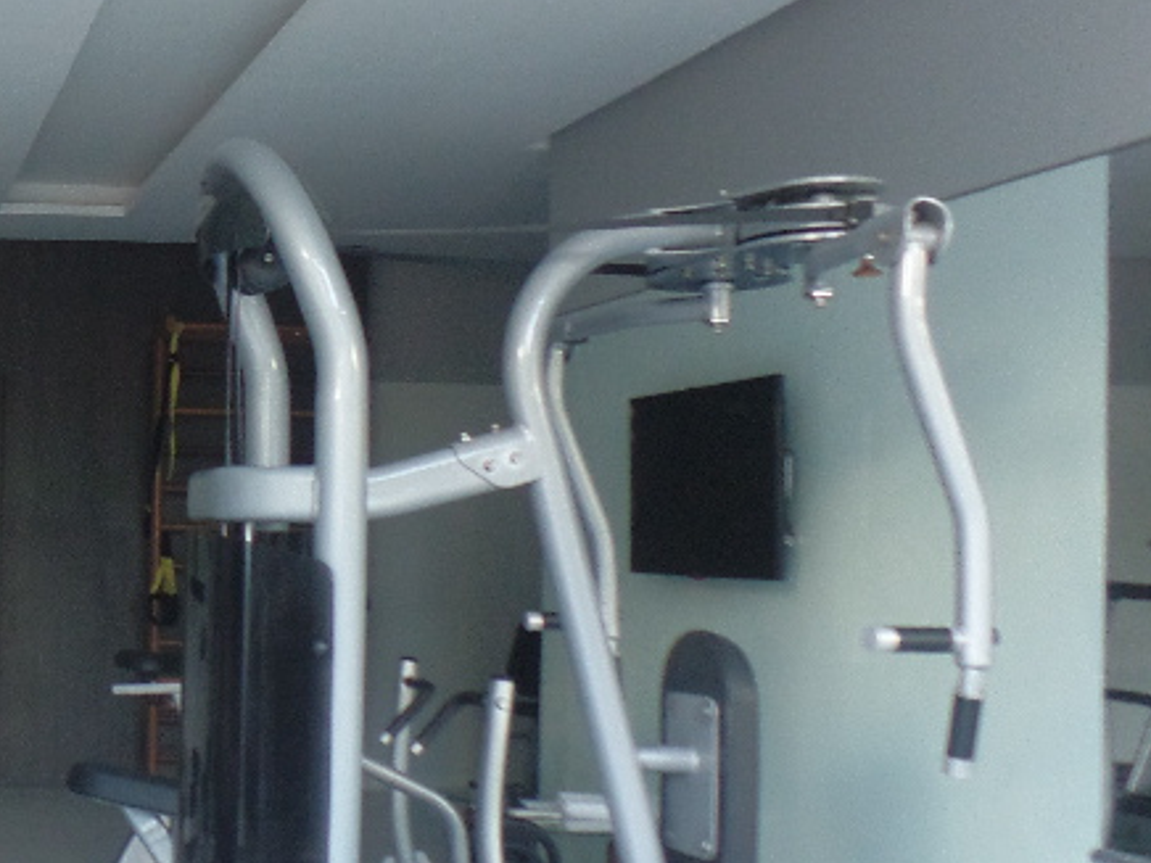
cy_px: 517
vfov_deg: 27.0
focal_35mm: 54
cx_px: -172
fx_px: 1796
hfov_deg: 30.9
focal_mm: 4.1
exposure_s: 1/30
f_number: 2.8
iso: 200
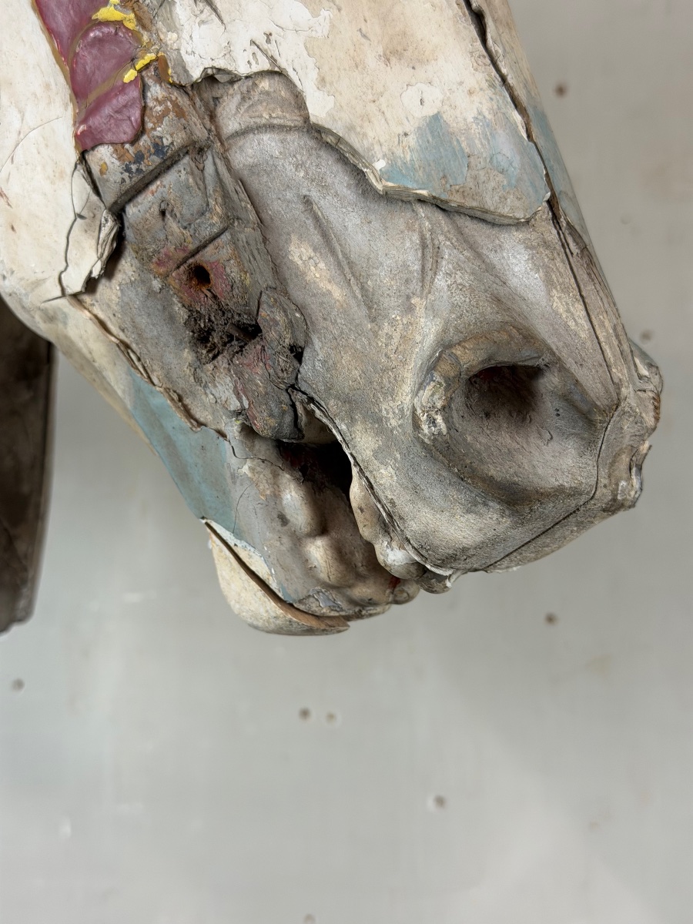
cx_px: 346
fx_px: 1281
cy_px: 462
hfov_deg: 30.3
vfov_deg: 39.7
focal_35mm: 48
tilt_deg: +2.2
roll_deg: -0.6
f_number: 1.78
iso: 100
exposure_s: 1/50
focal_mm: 6.76
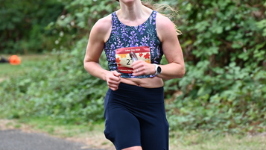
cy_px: 46
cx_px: 145
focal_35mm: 323
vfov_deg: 3.8
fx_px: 2279
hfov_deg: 6.7
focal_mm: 200
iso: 720
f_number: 6.3
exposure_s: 1/250
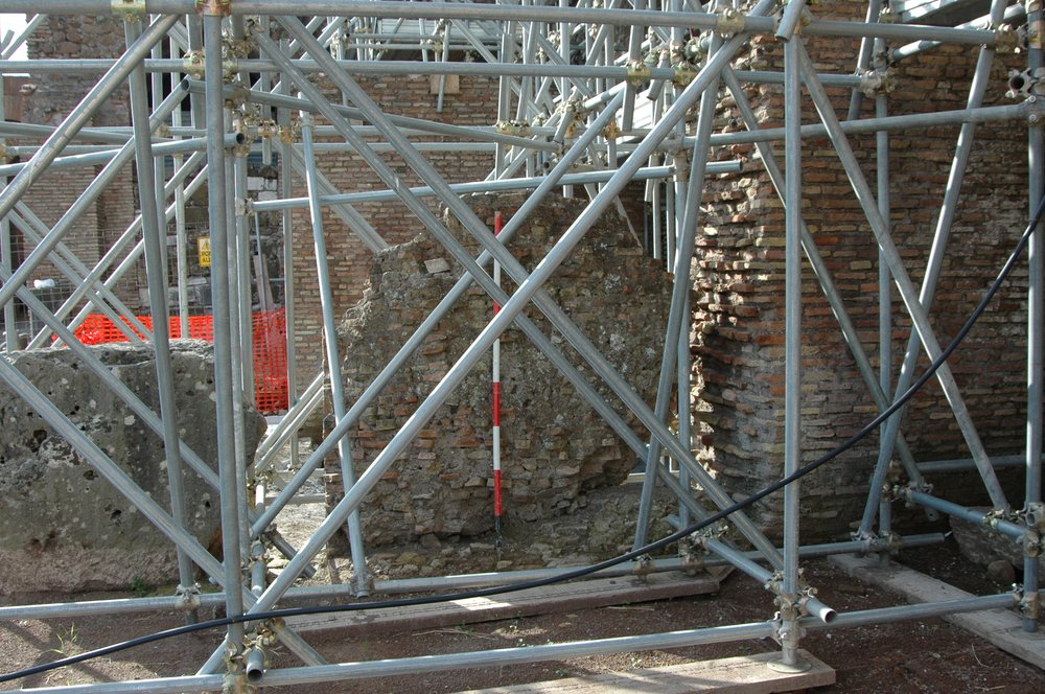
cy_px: 347
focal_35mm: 36
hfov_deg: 53.2
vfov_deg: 36.8
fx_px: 1044
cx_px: 522
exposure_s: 1/160
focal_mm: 24
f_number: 6.3
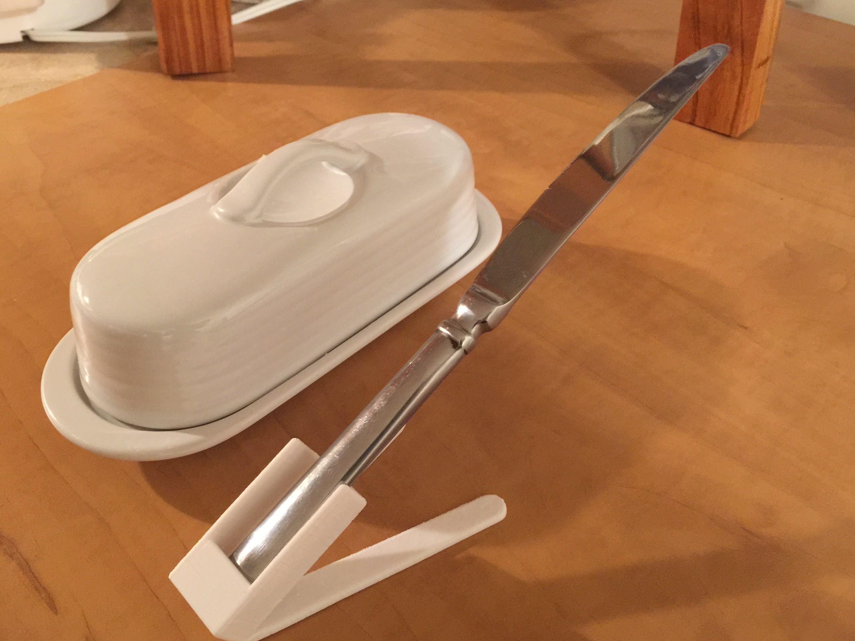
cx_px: 399
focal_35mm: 33
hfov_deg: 55.3
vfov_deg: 42.9
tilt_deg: -42.2
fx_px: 815
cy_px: 347
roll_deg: -1.3
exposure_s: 1/15
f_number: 2.2
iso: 125
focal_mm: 4.15
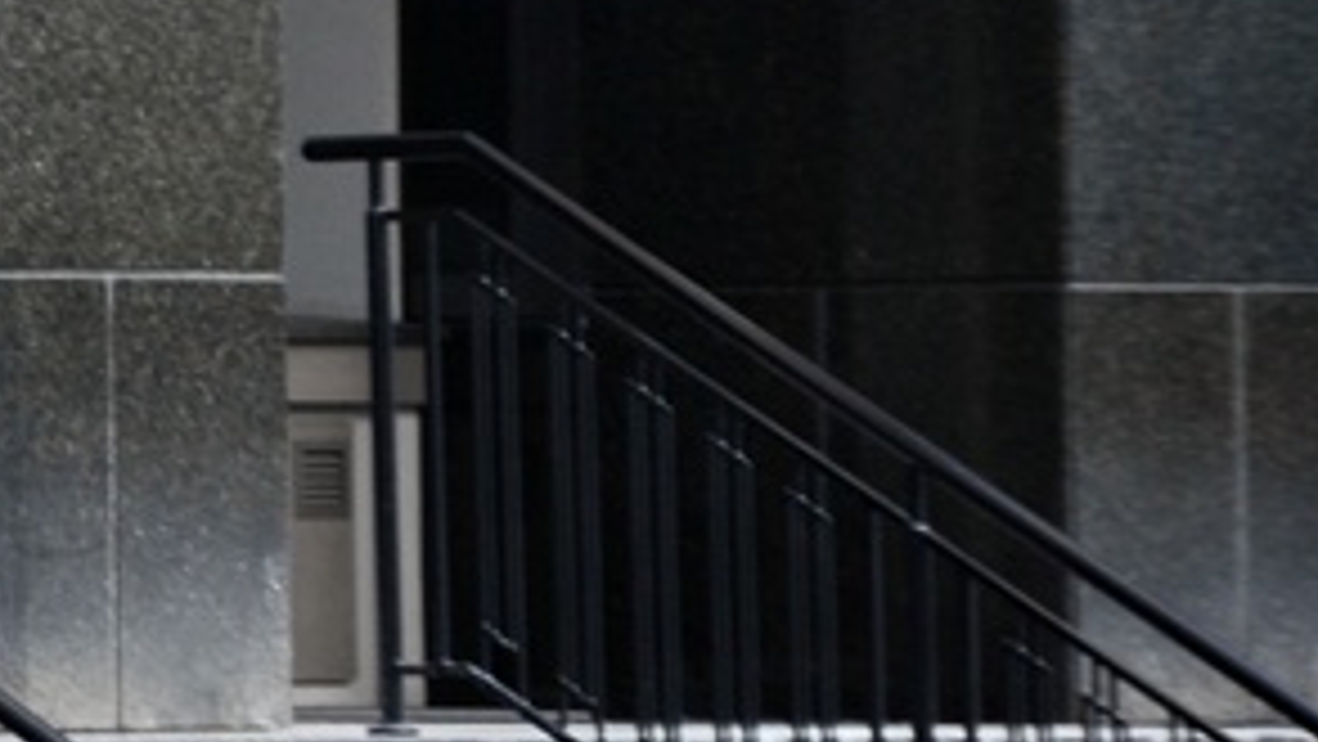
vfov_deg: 2.7
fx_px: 15711
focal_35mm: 449
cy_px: -313
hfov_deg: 4.8
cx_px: -279
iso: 200
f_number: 5.6
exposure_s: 1/125
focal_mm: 105
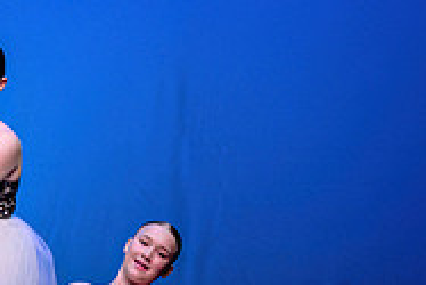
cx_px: -105
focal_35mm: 418
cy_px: 241
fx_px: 4950
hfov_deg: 4.9
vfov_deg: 3.3
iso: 1250
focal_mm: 135
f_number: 2.8
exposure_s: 1/400
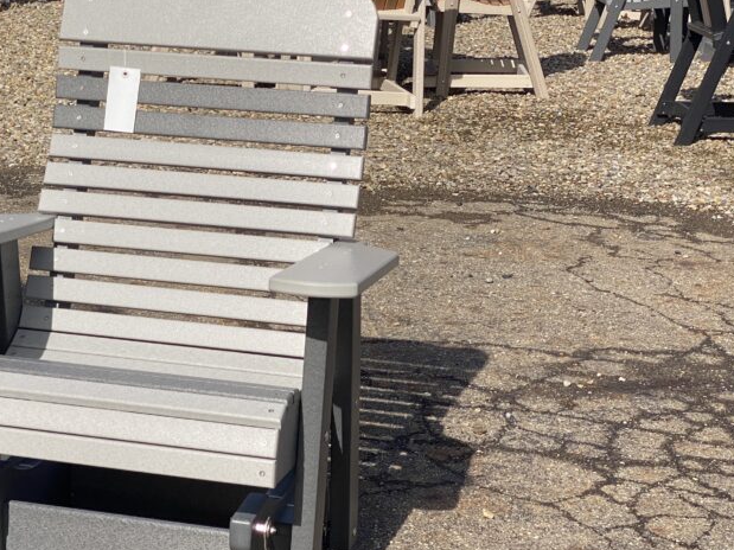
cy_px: 299
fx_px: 1823
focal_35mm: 86
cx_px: 180
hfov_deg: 22.5
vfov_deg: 17.2
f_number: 2
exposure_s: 1/1597
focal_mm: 6
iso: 20
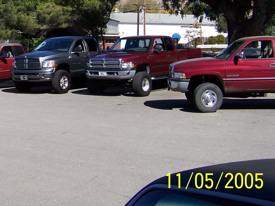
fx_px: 564
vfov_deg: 20.5
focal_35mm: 71
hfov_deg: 26.6
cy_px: 39
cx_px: 35
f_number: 4
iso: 80
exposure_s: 1/750
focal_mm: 6.3
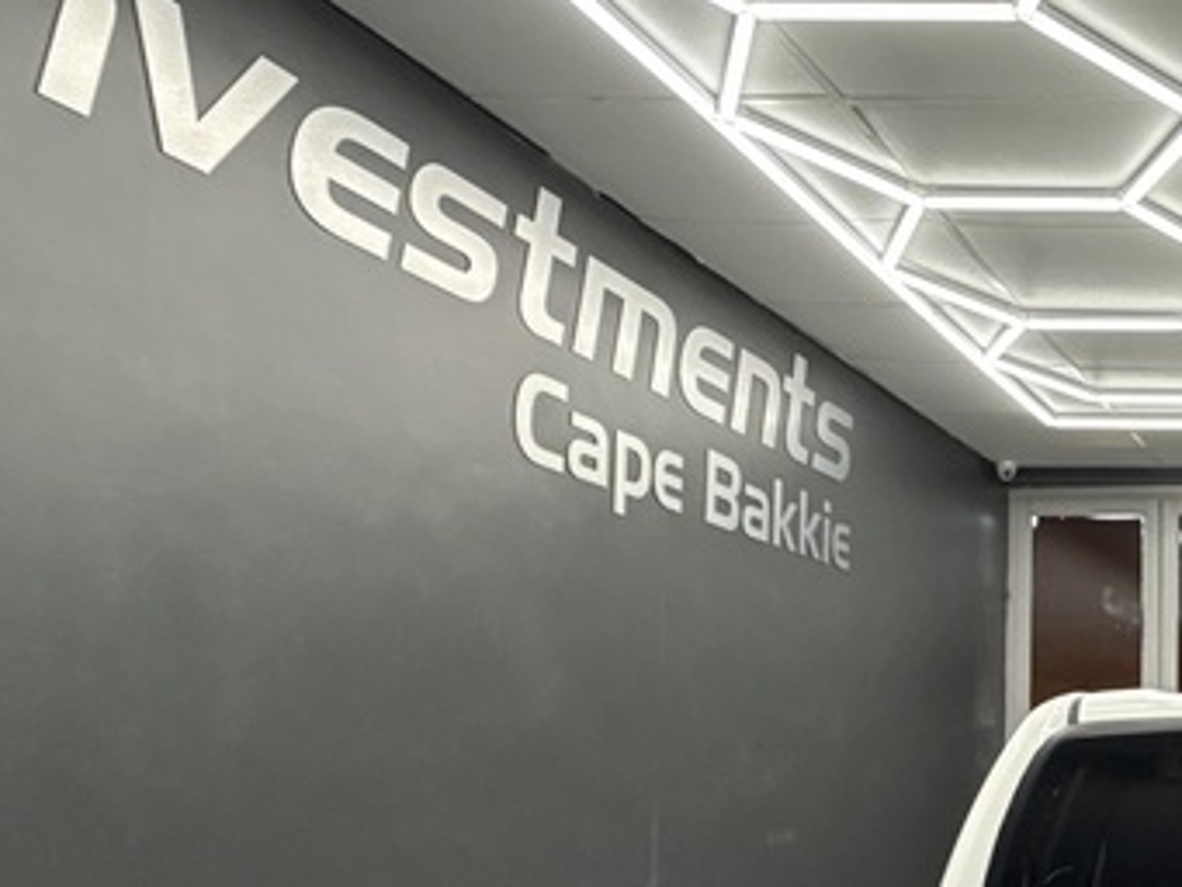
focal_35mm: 42
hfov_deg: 35.3
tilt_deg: +3.2
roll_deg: -0.1
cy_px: 693
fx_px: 1435
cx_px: 1418
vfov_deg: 33.5
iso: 100
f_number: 2.2
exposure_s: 1/100
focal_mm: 2.22
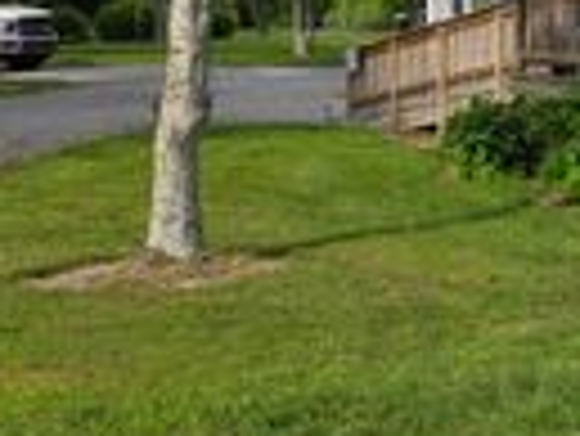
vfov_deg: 16.4
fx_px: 1493
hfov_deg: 17.4
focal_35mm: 89
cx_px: 1075
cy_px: 43
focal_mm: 6.3
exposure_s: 1/2531
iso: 80
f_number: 1.7
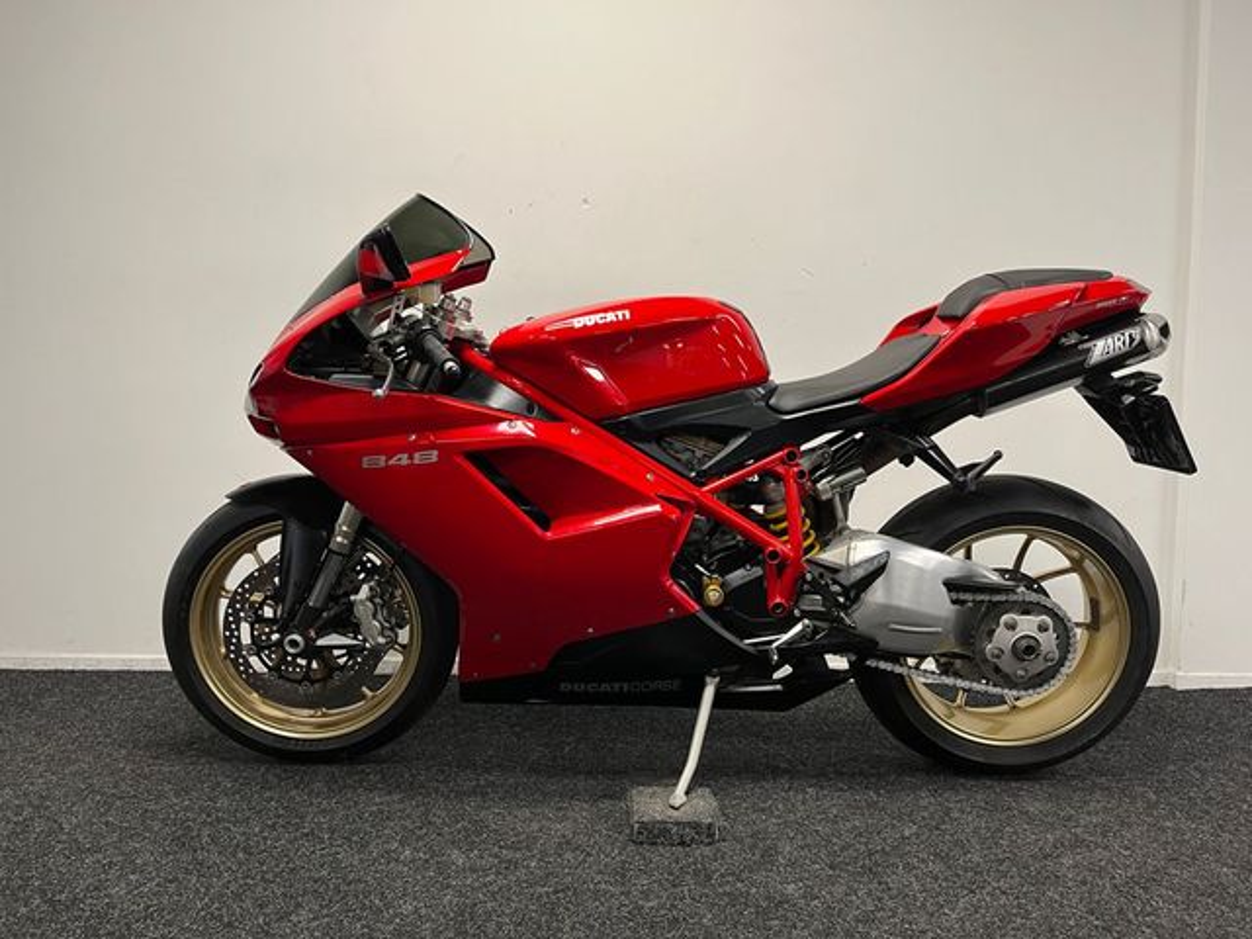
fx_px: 940
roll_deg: -0.3
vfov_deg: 53.1
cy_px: 470
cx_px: 626
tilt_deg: -4.1
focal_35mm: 26
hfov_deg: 67.3
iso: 100
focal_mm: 5.1
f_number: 1.6
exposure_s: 1/50
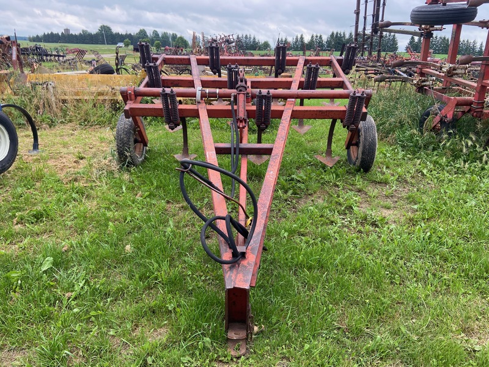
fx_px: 367
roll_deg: -1.2
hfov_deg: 67.3
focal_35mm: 26
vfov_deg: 53.1
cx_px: 244
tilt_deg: -20.4
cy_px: 184
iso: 32
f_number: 1.8
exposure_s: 1/340
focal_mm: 4.25
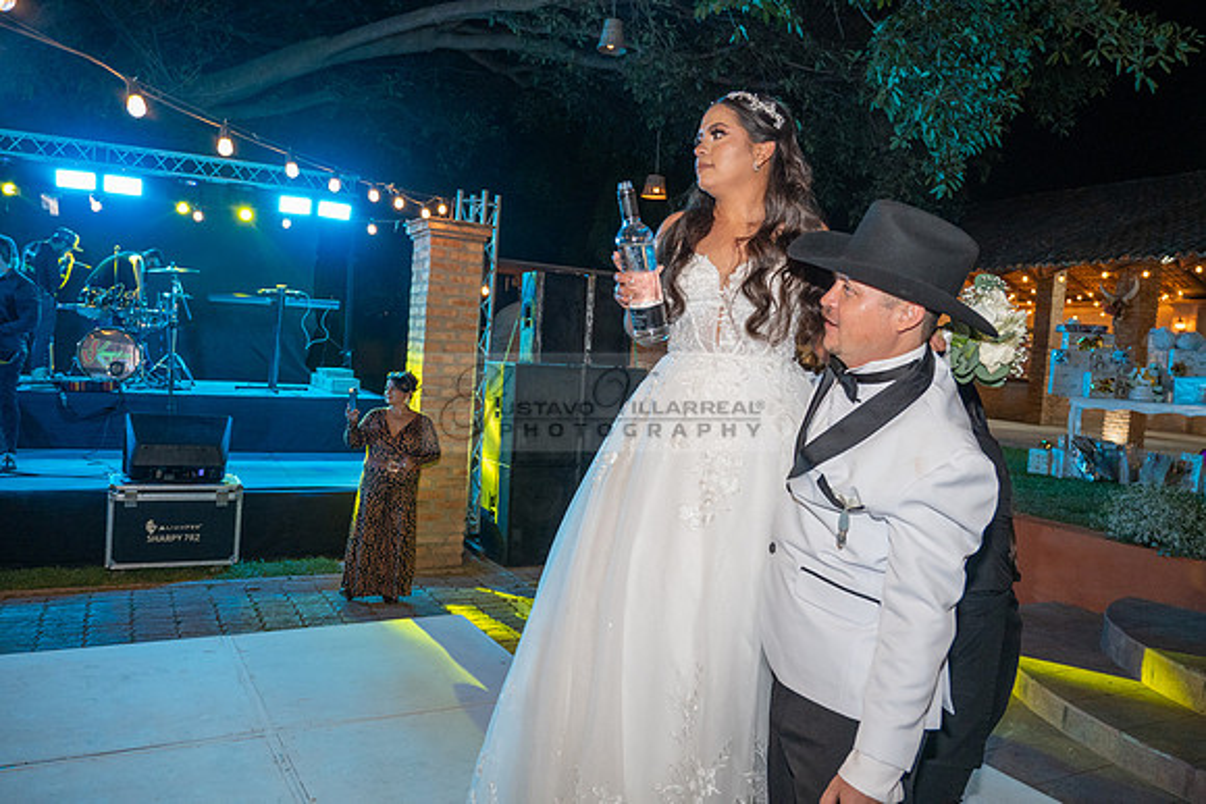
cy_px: 402
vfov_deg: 46.4
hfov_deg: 65.5
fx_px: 938
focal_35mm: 28
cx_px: 603
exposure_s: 1/80
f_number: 5
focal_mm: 28
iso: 2500
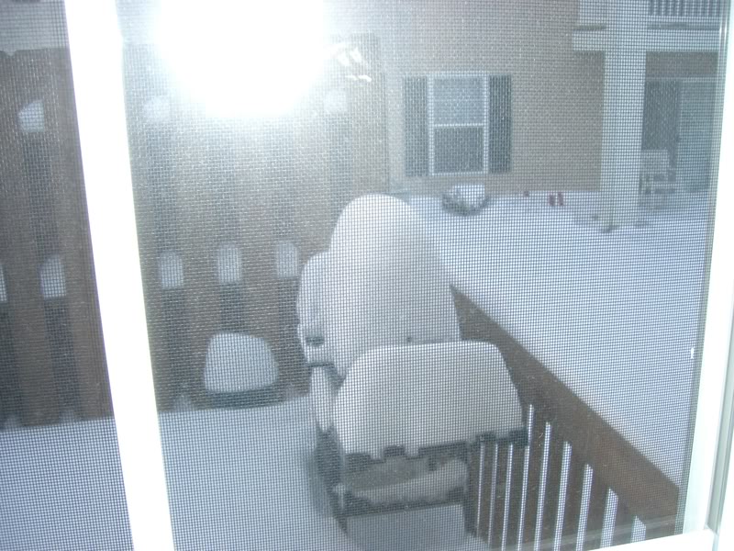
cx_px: 367
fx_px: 806
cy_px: 276
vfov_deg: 37.7
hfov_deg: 49.0
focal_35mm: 38
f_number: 2.7
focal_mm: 6.2
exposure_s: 1/80
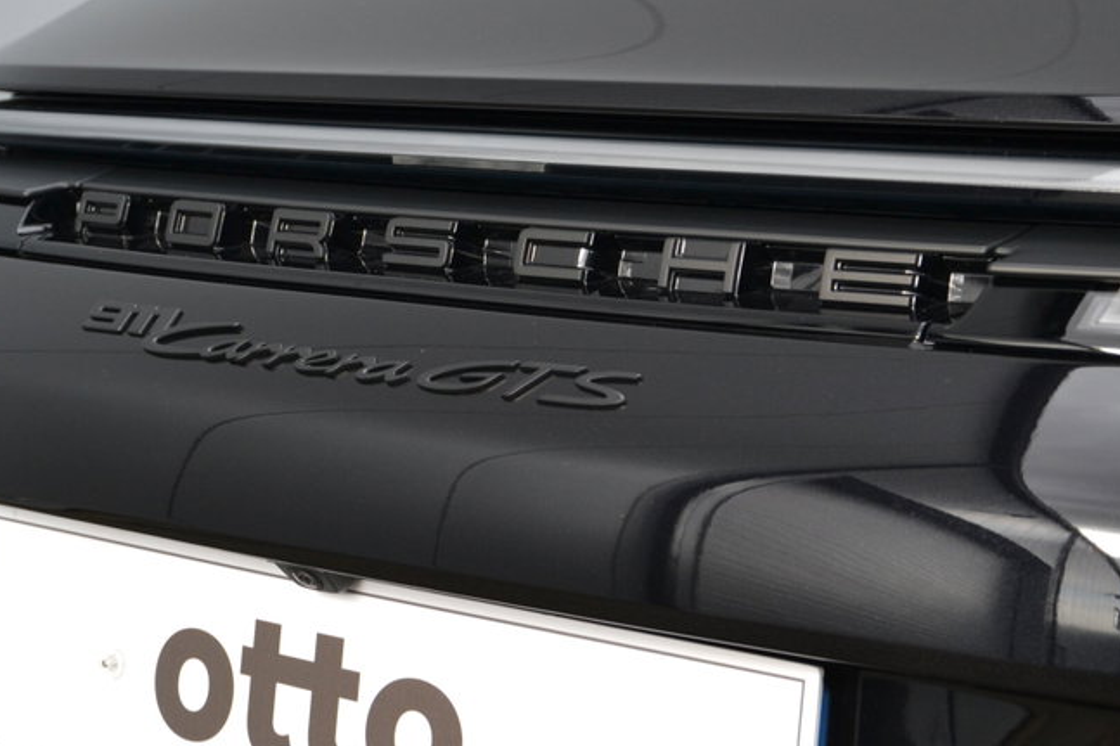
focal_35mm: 95
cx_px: 476
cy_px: 326
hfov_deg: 21.4
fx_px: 2955
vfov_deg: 14.4
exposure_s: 1/125
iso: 280
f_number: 5.6
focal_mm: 40
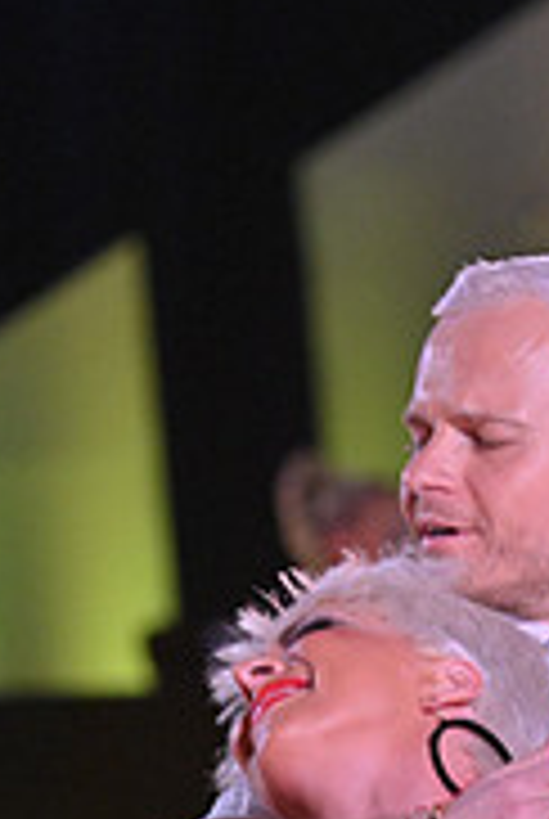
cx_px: 619
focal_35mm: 541
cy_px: 994
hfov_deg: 2.5
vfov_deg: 3.8
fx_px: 12328
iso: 4000
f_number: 5
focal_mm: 170
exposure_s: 1/500
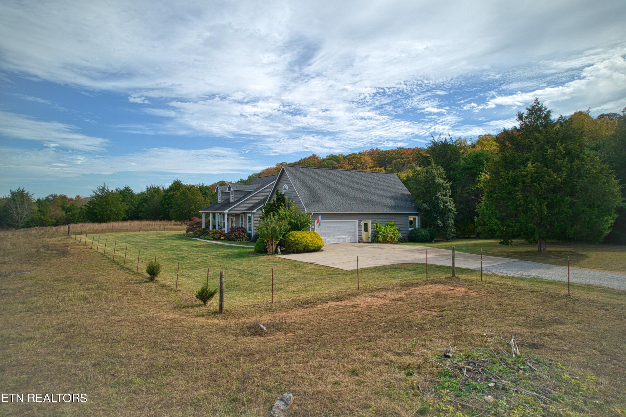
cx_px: 313
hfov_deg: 78.6
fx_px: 382
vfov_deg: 57.2
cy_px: 208
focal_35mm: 22
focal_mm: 8.4
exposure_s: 1/320
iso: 100
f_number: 2.8
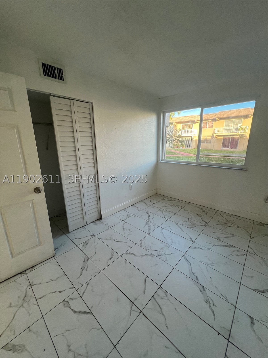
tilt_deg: -15.3
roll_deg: +0.0
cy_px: 179
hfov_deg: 89.9
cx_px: 134
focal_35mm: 13
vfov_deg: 106.2
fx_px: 134
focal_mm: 1.57
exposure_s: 1/99
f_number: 1.8
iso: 50
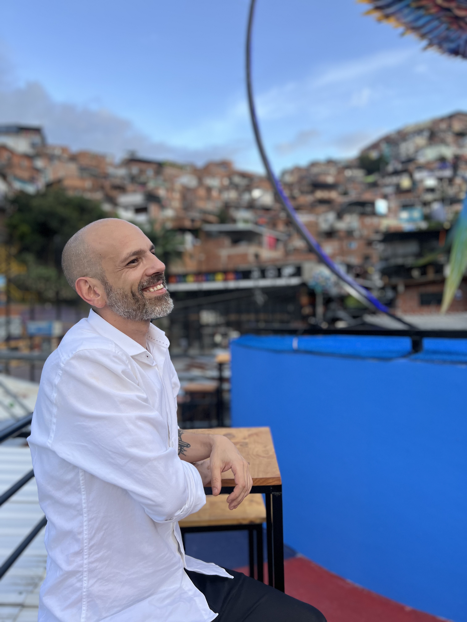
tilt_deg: +0.2
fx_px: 468
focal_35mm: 26
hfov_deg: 53.1
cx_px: 234
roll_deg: +0.9
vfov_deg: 67.3
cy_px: 311
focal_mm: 5.7
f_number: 1.5
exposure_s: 1/361
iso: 50
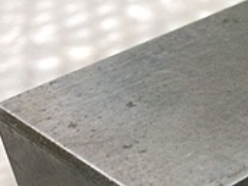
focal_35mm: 108
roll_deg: +3.3
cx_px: 358
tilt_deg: -40.8
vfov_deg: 13.3
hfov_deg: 16.7
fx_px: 774
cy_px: 232
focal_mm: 4.15
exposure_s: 1/30
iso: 200
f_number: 2.2
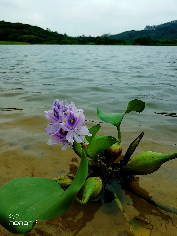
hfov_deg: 51.4
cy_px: 118
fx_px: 184
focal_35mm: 27
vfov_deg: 65.3
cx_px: 88
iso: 50
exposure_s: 1/892
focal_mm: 3.95
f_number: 2.2
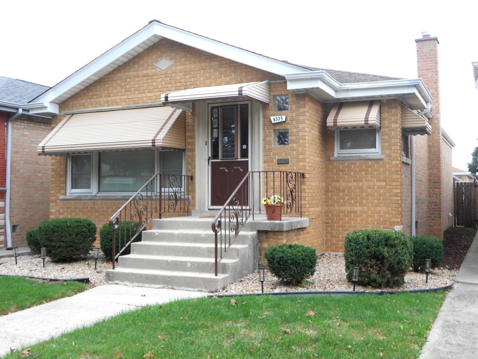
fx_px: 511
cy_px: 180
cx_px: 239
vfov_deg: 38.7
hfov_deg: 50.1
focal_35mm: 37
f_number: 3.9
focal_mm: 6.7
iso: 80
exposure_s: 1/30
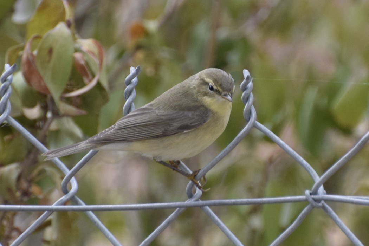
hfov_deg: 4.6
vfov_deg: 3.1
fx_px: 4612
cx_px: 184
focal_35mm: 450
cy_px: 123
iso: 800
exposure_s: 1/250
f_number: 5.6
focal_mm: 300
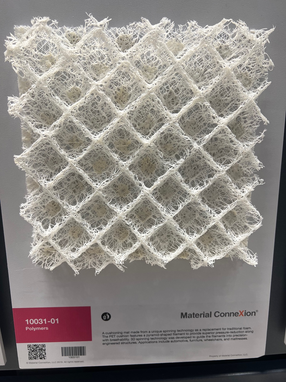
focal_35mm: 26
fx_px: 286
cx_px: 143
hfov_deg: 53.1
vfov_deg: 67.3
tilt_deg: -14.1
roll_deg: +1.8
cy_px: 191
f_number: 1.5
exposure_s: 1/120
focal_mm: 5.7
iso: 64
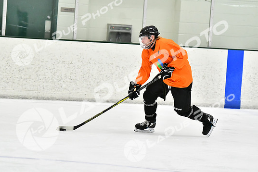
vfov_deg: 6.5
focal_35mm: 211
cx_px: 123
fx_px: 1513
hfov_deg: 9.7
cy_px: 80
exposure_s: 1/1600
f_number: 2.8
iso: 6400
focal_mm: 130
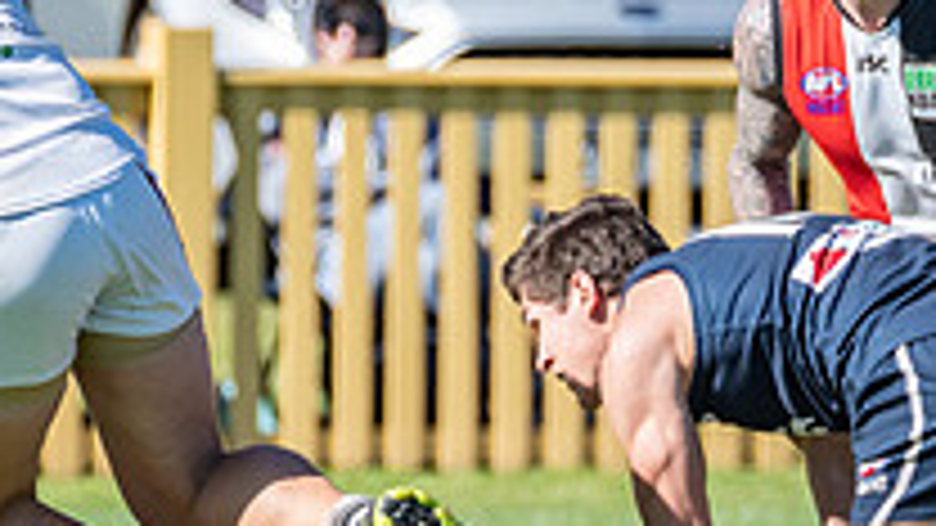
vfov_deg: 0.5
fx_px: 67011
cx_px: 398
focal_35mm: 2700
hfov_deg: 0.8
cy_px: 523
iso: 800
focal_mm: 600
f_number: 10
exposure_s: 1/1600
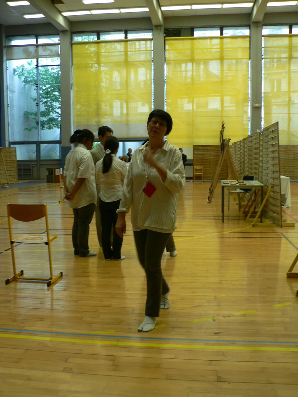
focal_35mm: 36
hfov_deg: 39.7
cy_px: 198
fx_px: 413
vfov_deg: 51.4
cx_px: 149
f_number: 2.8
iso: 80
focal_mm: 6
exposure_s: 1/30
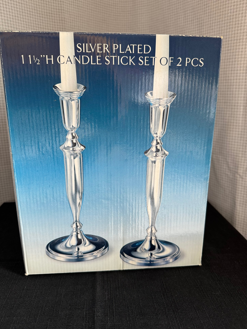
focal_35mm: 25
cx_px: 128
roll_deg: -0.8
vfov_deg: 69.4
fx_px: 238
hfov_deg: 54.9
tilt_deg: -15.6
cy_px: 164
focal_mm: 6.76
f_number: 1.78
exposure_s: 1/76
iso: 200
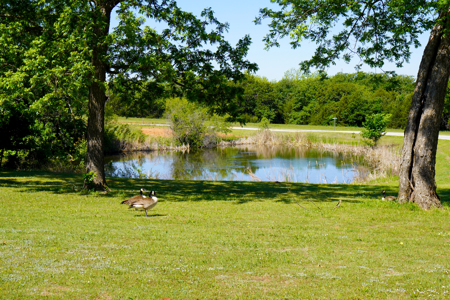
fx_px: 750
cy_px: 150
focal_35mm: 60
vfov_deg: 22.6
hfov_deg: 33.4
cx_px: 225
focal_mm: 40
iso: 100
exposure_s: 1/160
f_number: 8
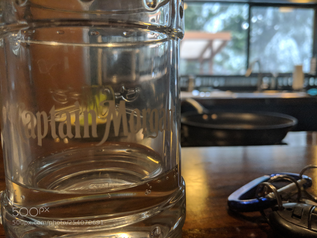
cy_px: 119
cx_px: 158
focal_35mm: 27
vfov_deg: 51.4
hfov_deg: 65.3
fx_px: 247
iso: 197
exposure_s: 1/120
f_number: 1.8
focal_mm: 4.44
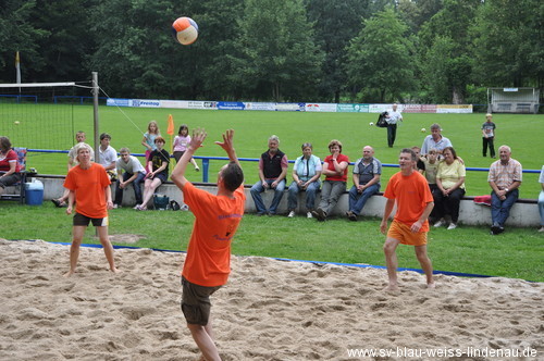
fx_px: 1132
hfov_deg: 27.0
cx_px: 272
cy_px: 180
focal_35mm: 75
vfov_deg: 18.1
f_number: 4.8
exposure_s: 1/1000
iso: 640
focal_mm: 50
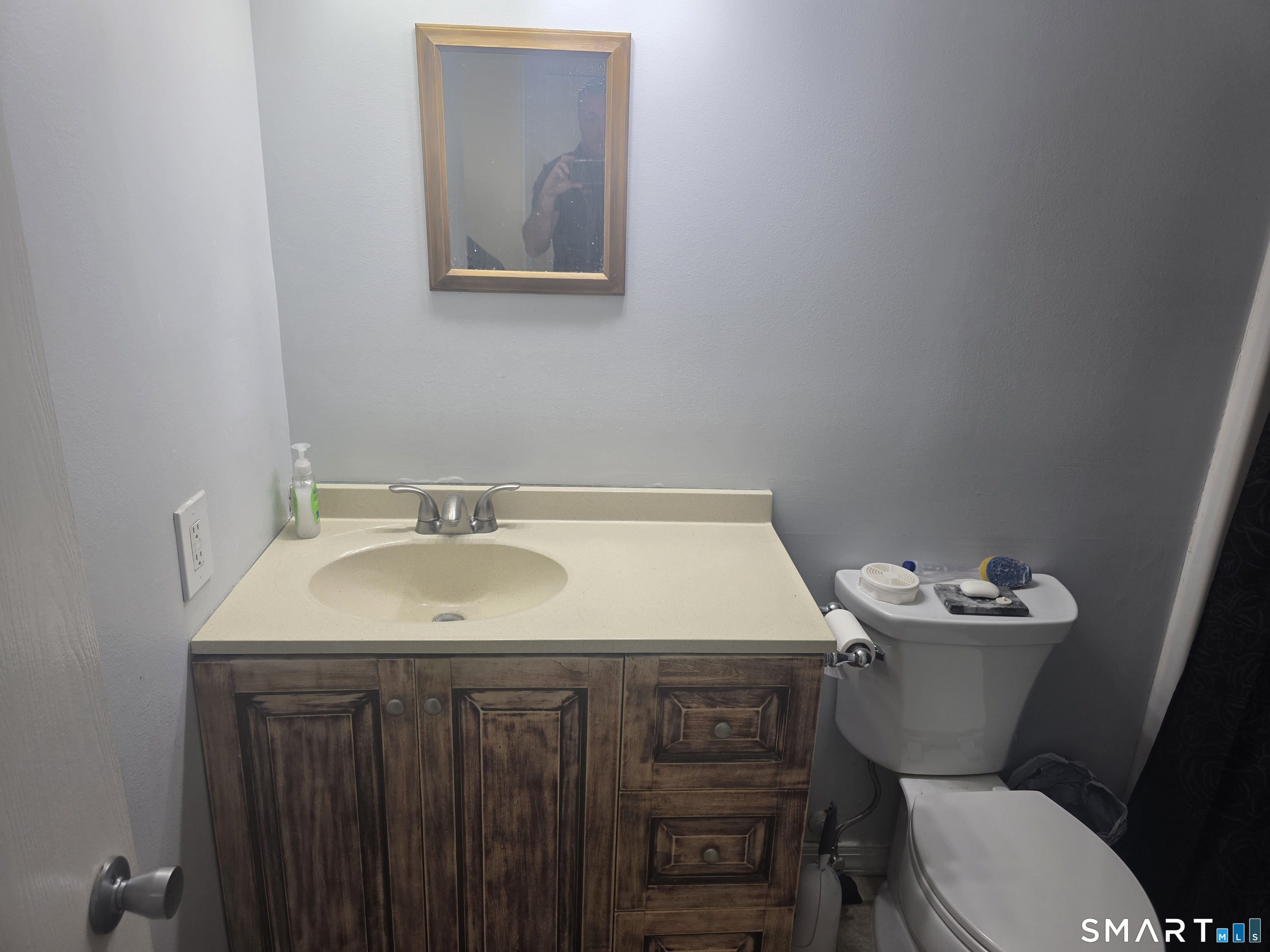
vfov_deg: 58.9
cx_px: 635
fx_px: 844
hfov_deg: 73.9
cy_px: 476
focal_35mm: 23
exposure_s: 1/120
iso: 100
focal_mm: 6.3
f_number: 1.7
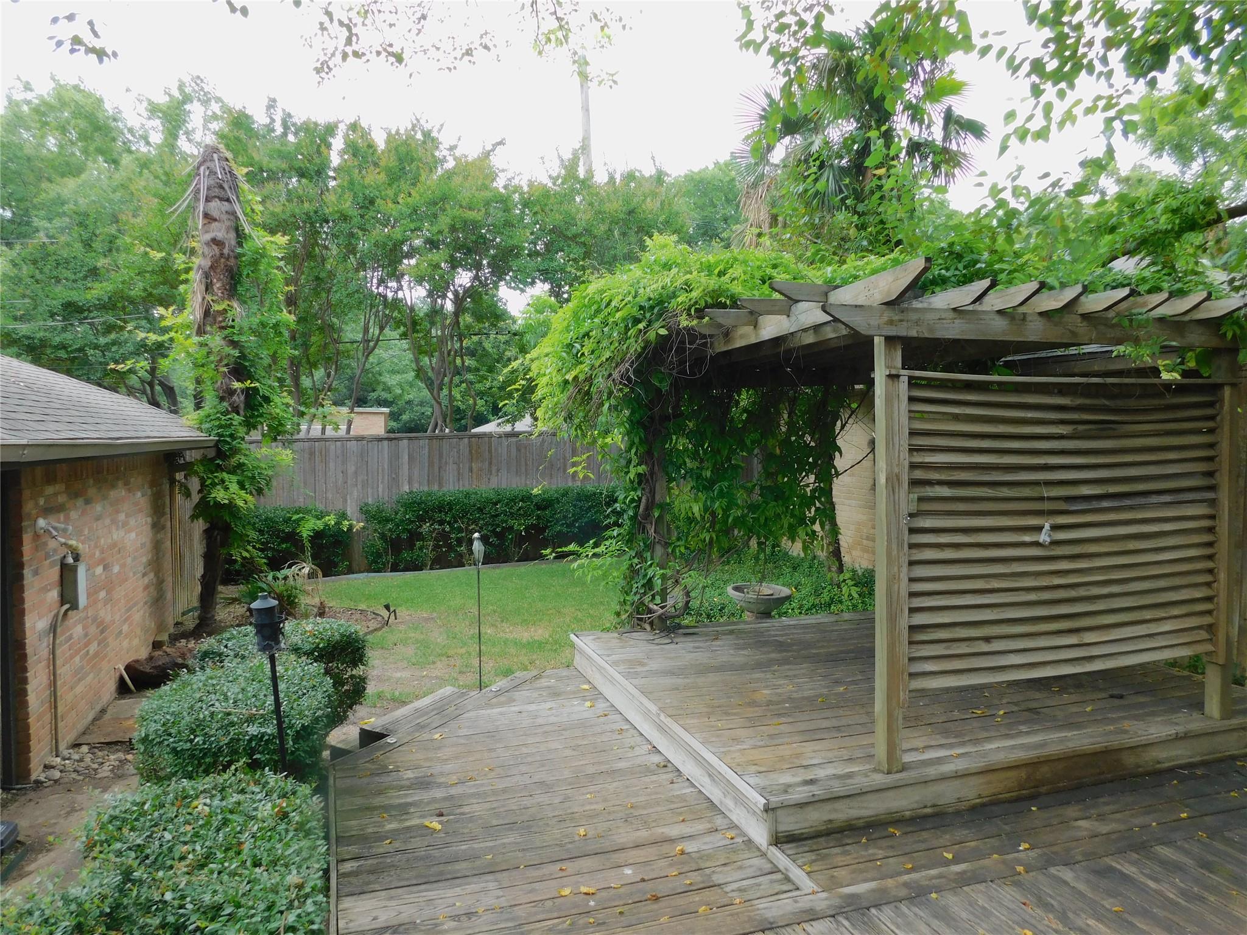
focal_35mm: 24
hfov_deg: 71.6
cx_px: 624
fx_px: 865
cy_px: 468
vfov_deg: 56.8
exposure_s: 1/250
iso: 125
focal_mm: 4.1
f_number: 3
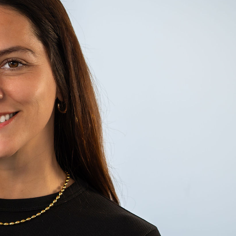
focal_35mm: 235
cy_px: 117
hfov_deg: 7.4
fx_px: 1813
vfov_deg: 7.4
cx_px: 16
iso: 640
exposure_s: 1/320
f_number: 4.5
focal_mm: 85
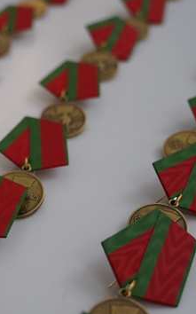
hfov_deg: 18.9
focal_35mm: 67
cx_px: 4
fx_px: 573
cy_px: 177
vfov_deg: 30.6
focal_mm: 31
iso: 100
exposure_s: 1/40
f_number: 2.8
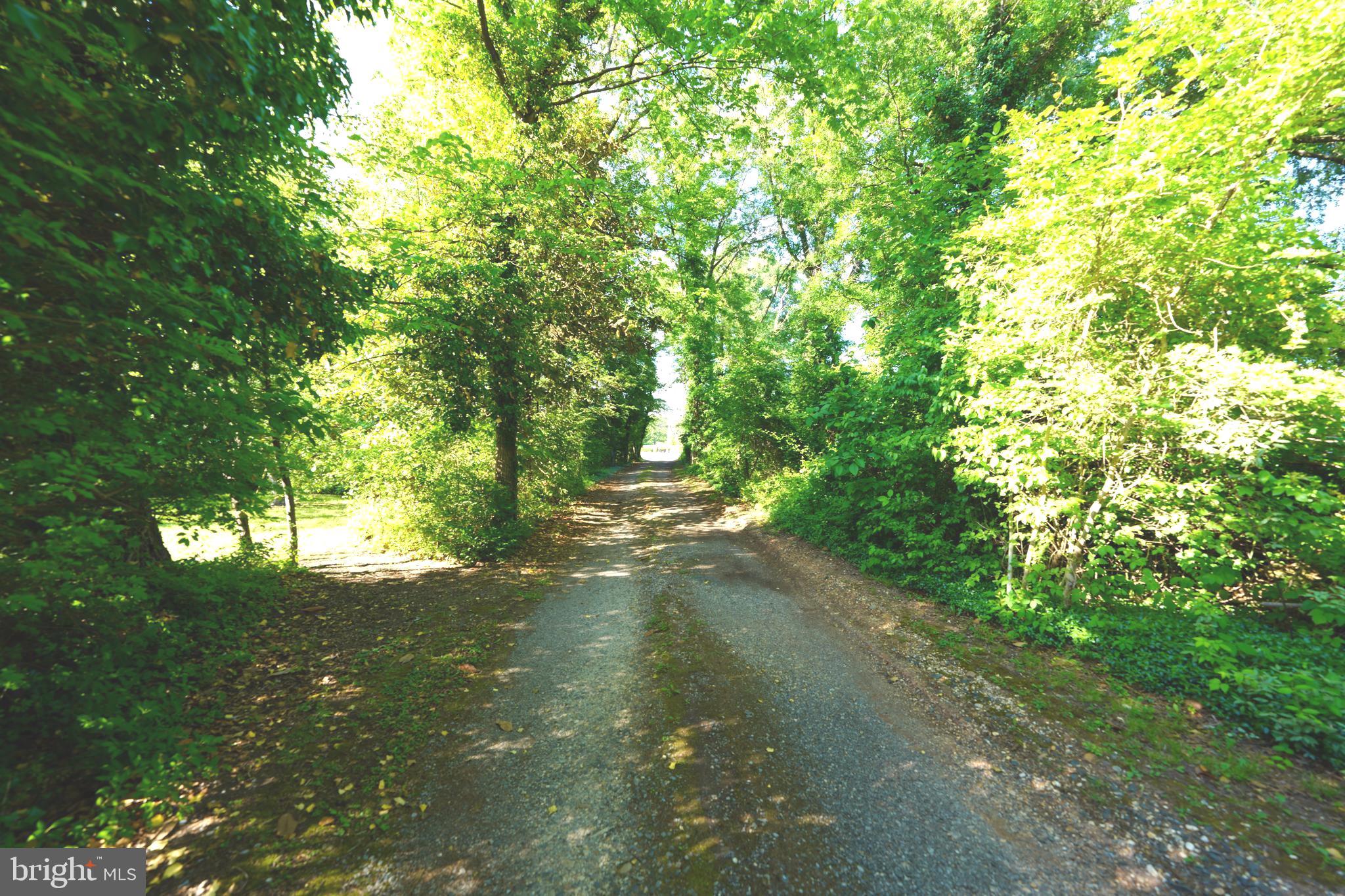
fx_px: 486
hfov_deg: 108.3
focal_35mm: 13
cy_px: 448
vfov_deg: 85.4
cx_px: 672
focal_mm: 13
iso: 100
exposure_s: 1/60
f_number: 4
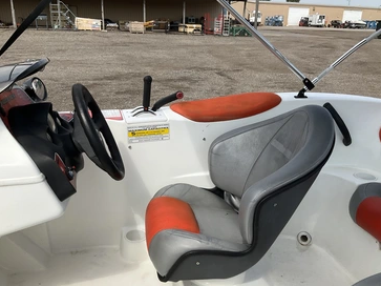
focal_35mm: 32
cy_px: 149
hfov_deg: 56.8
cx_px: 199
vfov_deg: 44.1
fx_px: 352
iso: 25
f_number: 1.8
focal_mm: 3
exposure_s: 1/1675
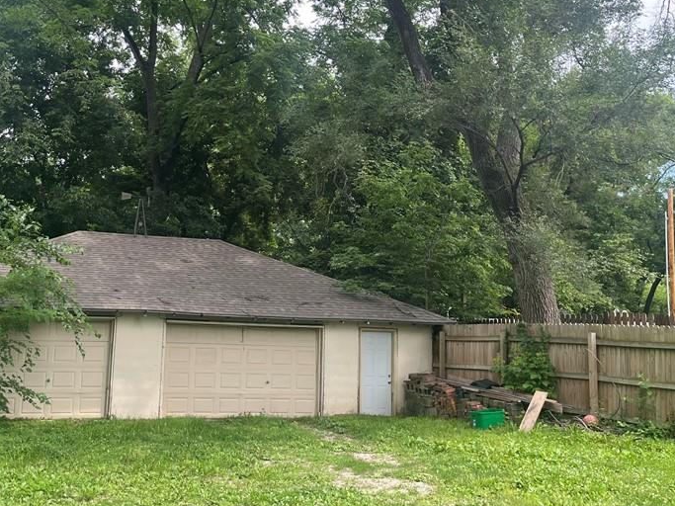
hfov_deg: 47.0
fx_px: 760
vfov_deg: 36.7
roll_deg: -1.0
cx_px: 219
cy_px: 199
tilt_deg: +7.2
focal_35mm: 39
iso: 50
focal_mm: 5.1
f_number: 1.6
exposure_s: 1/608
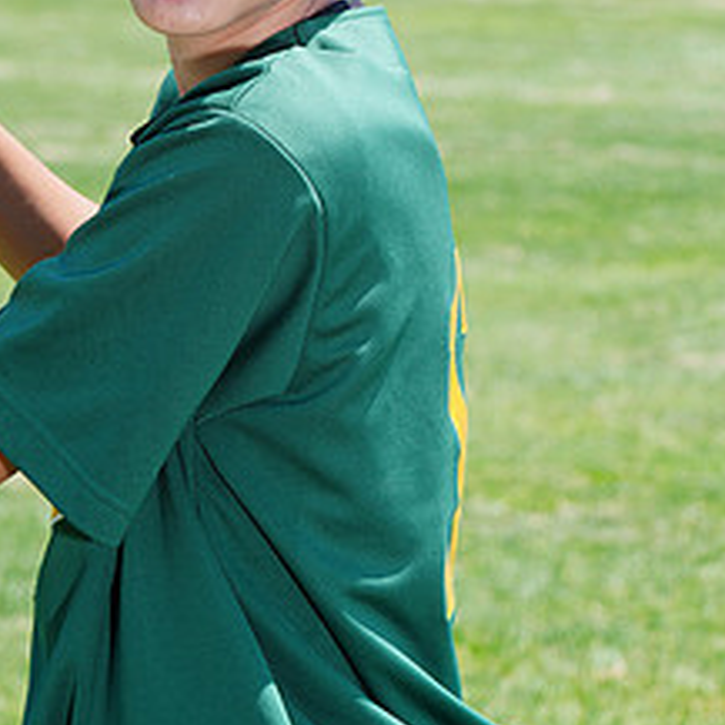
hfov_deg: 5.8
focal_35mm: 300
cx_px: 125
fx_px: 7109
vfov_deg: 5.8
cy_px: -190
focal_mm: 132
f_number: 10
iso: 200
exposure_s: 1/200
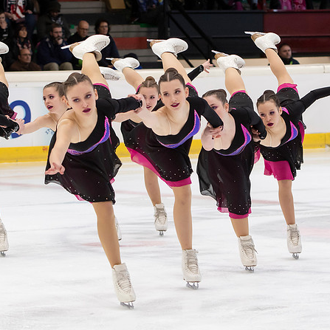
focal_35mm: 232
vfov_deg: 7.5
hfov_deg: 7.5
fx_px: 2502
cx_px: 150
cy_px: 120
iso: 800
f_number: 3.5
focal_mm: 78
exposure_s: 1/200
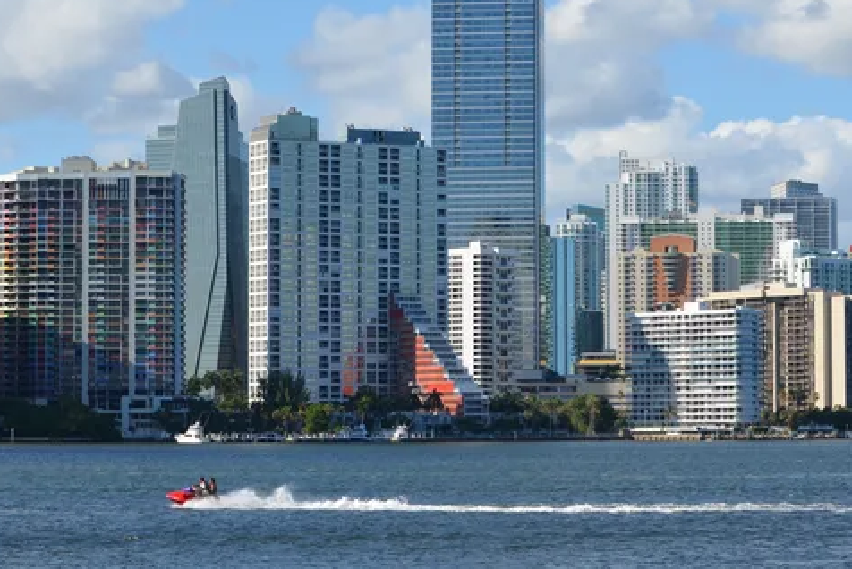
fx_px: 2954
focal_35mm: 125
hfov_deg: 16.4
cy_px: 203
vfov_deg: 11.0
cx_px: 496
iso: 100
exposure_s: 1/250
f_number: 8
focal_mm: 55
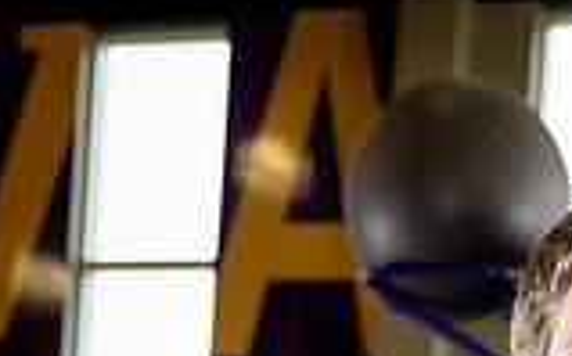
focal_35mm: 101
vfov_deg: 11.3
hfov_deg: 20.1
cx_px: 532
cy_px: 784
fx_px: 1573
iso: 640
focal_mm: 35
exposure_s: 1/250
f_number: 4
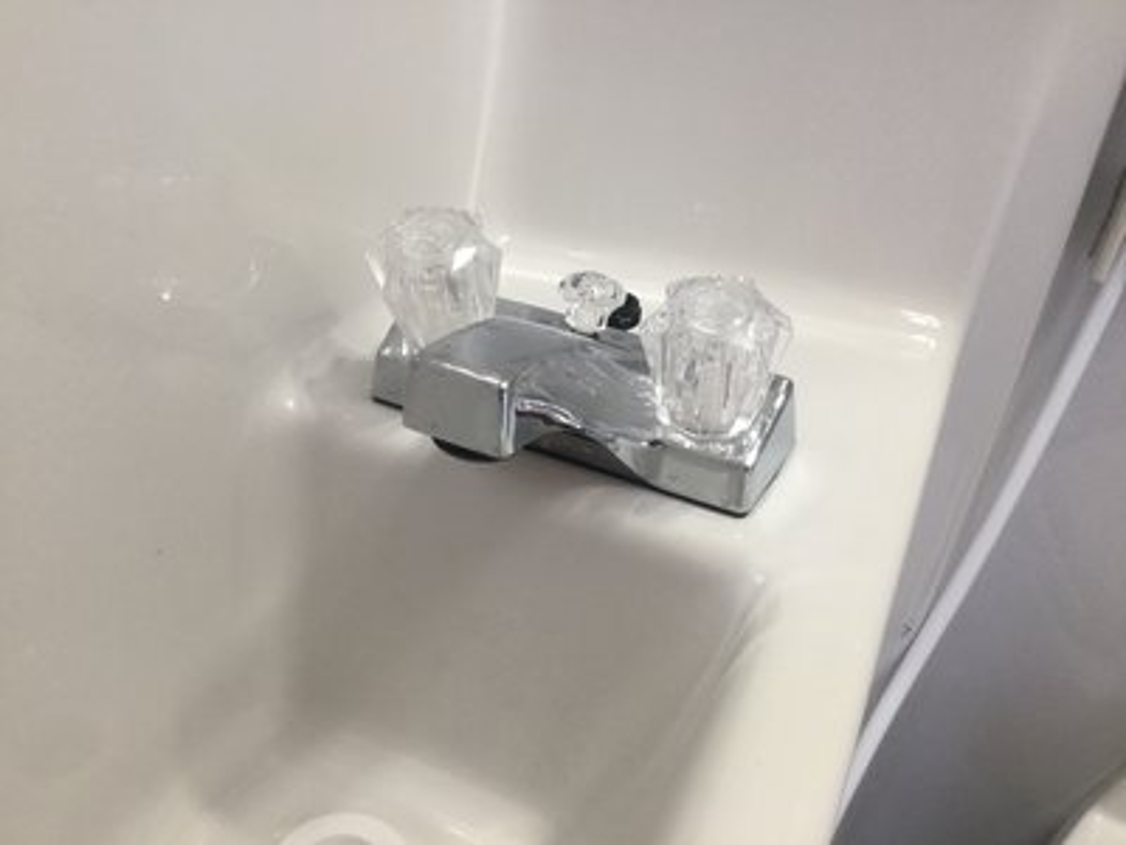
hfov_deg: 58.4
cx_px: 563
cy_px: 422
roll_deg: -11.4
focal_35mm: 31
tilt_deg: -34.1
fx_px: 1008
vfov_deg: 45.4
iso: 32
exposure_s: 1/30
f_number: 2.4
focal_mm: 3.3
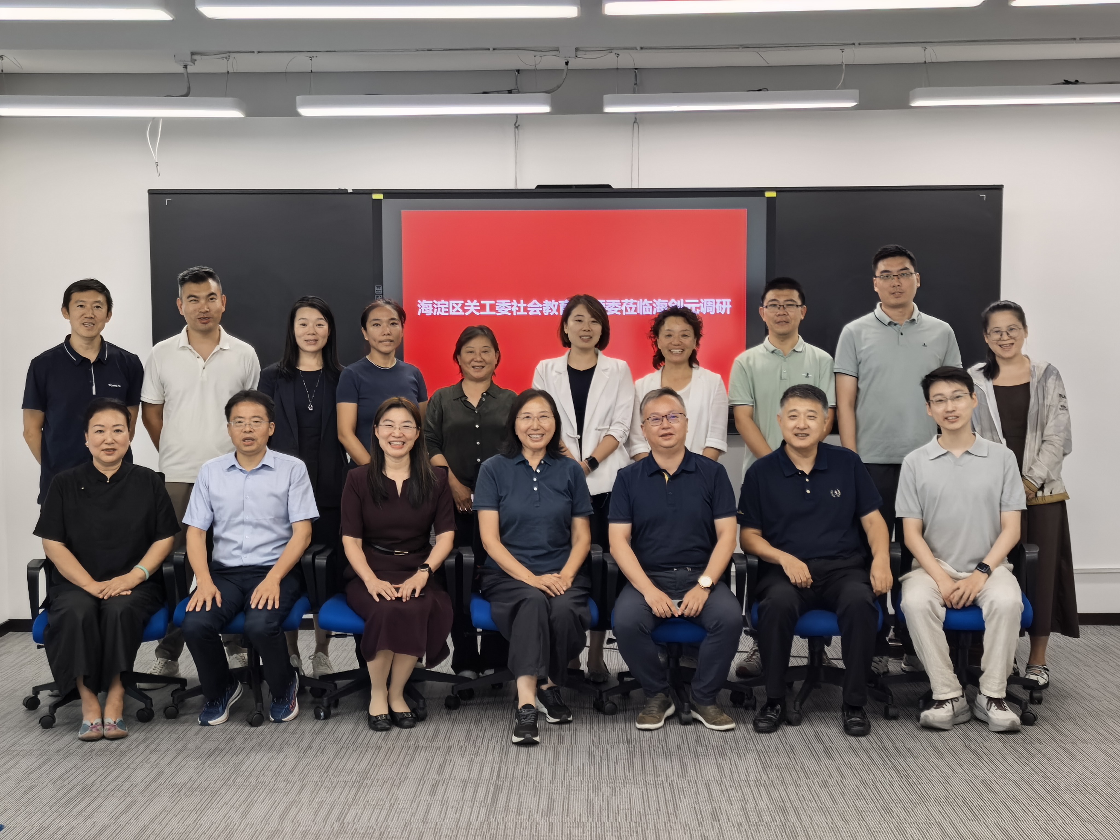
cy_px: 420
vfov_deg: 30.3
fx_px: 1553
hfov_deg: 39.7
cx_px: 560
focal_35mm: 48
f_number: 1.4
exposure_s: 1/100
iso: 80
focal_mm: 5.75
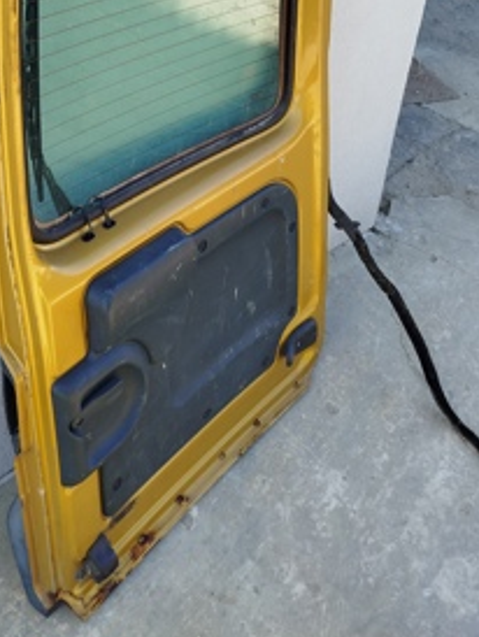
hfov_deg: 33.9
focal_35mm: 42
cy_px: 84
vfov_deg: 41.8
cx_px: 135
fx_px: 774
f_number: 1.7
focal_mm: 5.31
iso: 50
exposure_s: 1/106
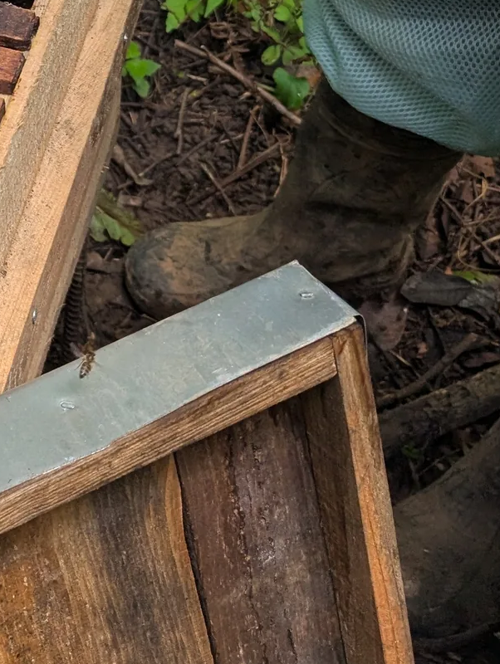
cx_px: -216
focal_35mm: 72
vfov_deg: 24.1
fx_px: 1384
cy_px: -167
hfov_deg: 18.5
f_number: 1.68
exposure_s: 1/618
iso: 171
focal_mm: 6.9
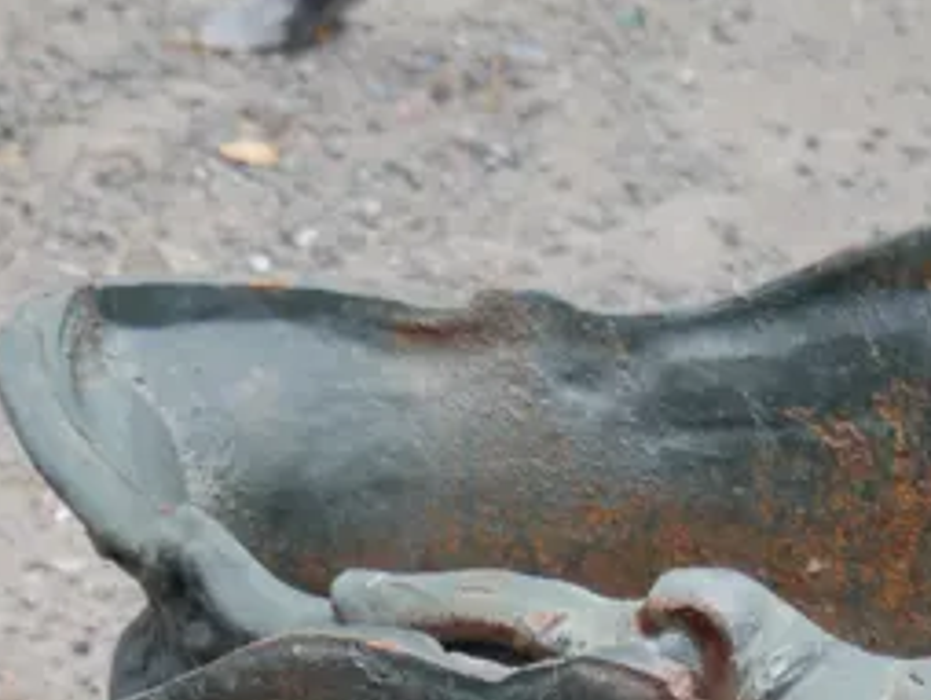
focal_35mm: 113
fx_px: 3042
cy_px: 1318
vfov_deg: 11.9
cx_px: 601
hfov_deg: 17.4
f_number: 3.5
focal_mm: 14
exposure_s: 1/80
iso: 200
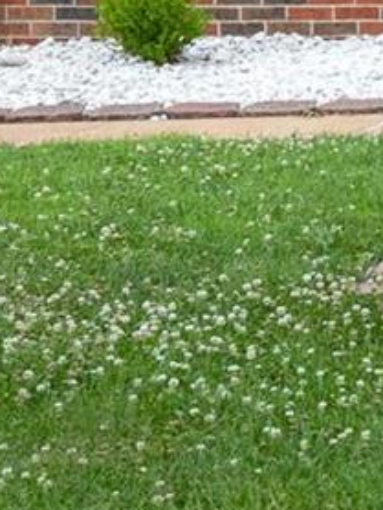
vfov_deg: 9.6
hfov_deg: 6.7
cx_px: 1209
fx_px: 2931
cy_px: -275
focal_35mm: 199
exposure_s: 1/13
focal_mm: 18
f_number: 8
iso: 400
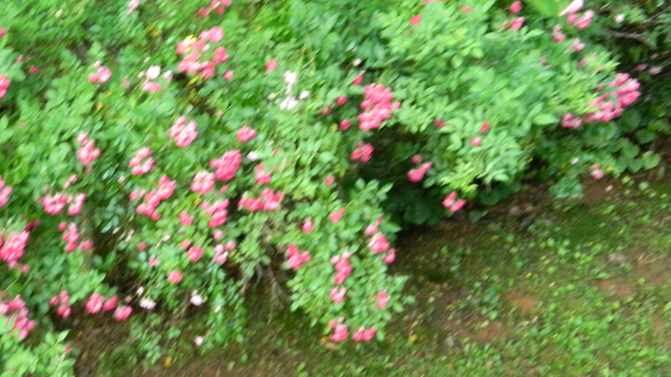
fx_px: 1406
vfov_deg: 15.3
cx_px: 125
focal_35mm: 79
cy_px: 177
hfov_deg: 26.3
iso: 400
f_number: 3.5
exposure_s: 1/30
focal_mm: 7.3
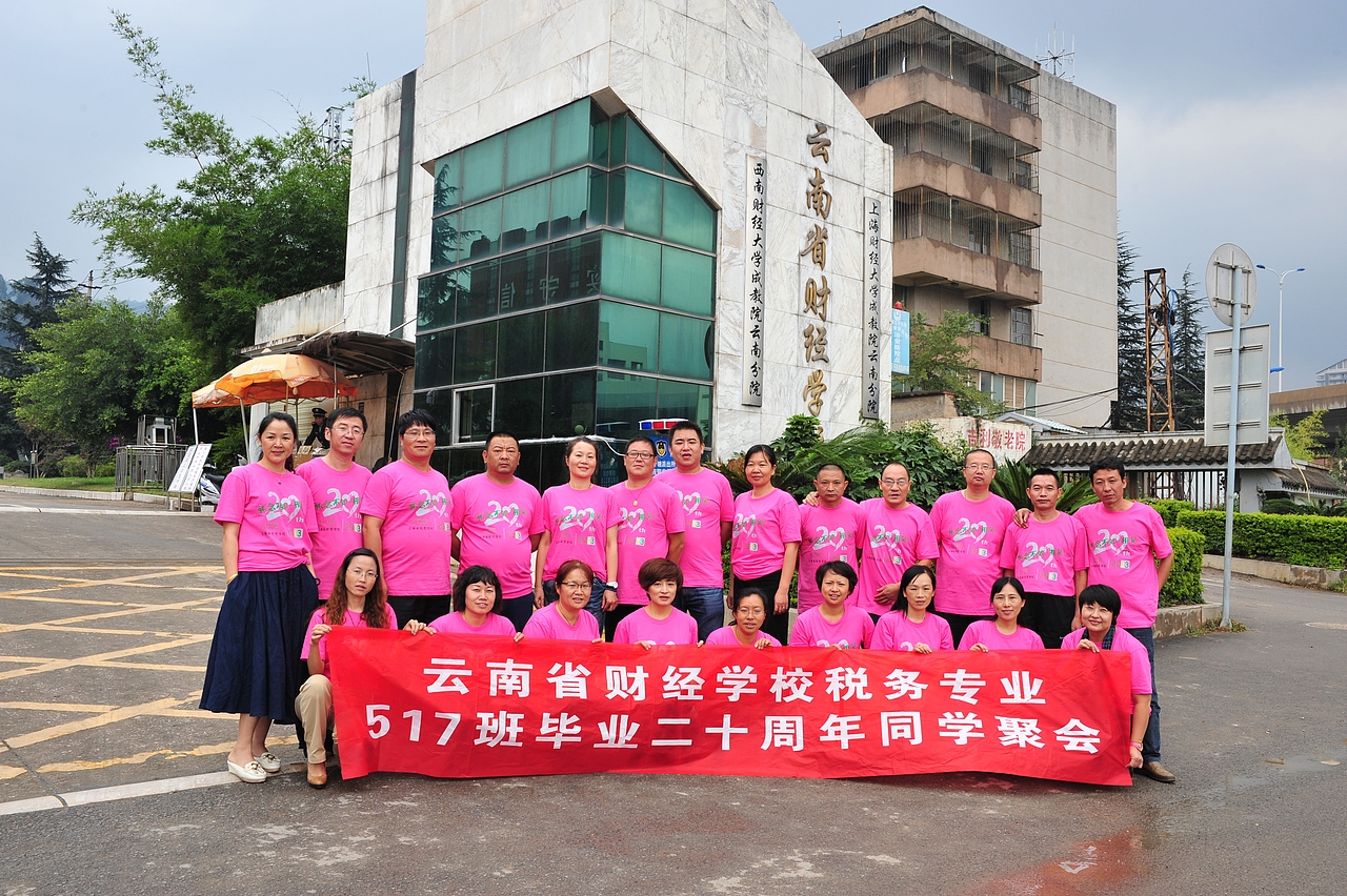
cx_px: 674
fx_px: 1159
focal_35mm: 31
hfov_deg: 60.3
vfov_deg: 42.3
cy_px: 448
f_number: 13
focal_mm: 31
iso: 400
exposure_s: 1/100
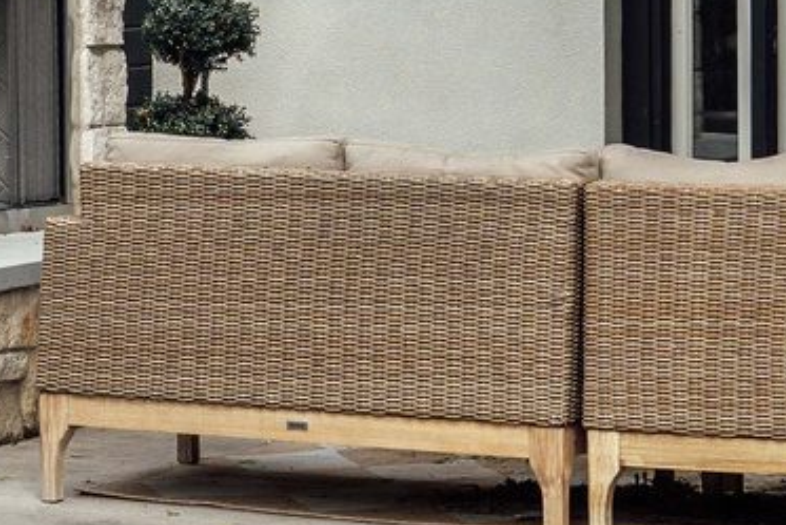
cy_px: -104
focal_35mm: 175
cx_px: 209
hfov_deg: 11.7
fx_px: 3821
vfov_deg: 7.8
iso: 100
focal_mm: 31.9
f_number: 5.6
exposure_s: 1/160
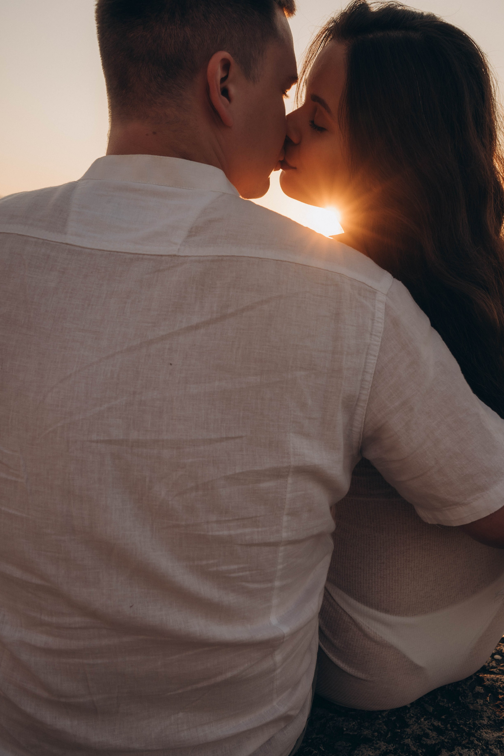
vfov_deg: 60.3
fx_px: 651
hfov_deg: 42.3
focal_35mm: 31
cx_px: 277
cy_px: 386
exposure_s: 1/200
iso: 200
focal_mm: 28
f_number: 5.6
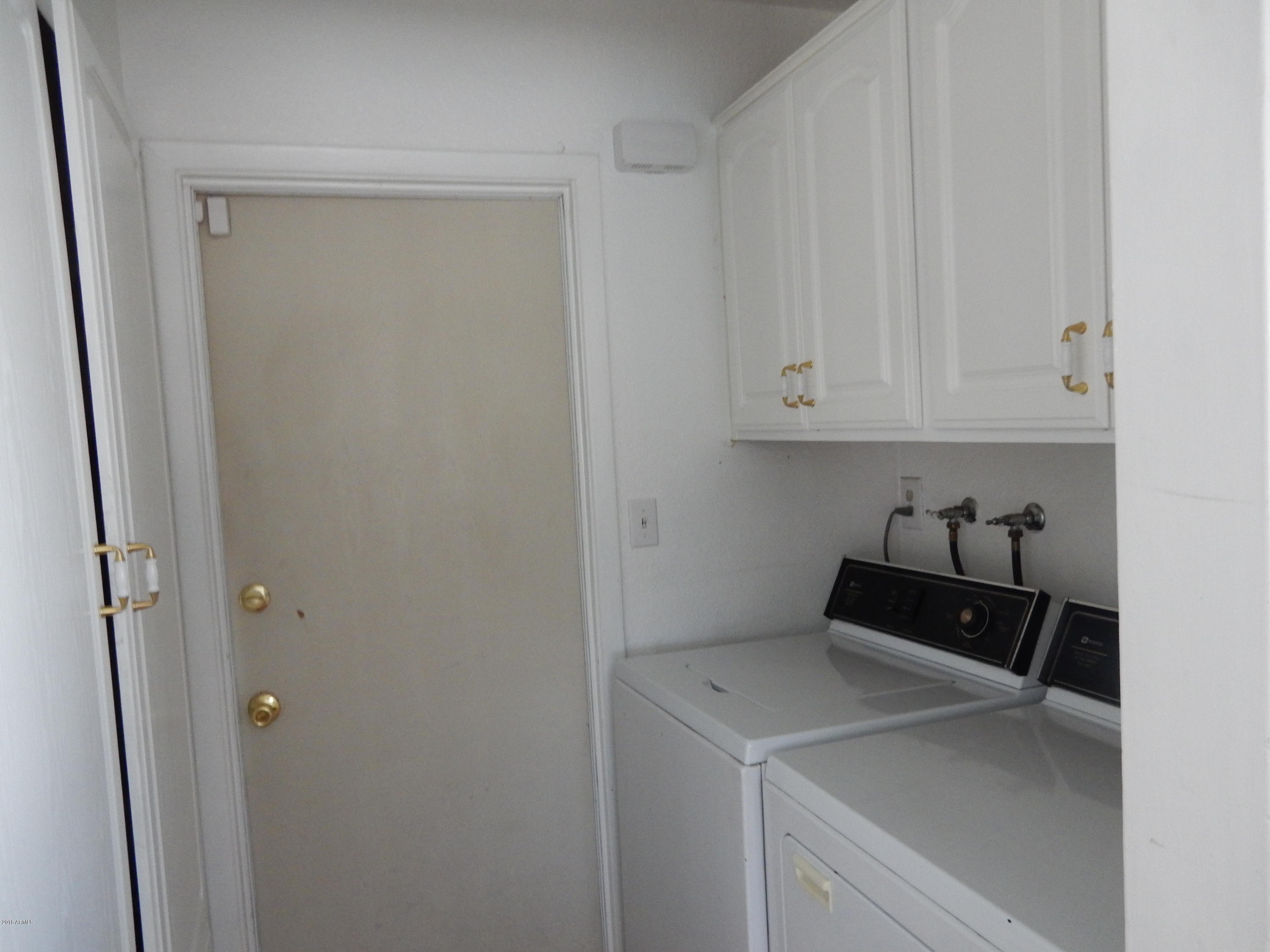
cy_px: 476
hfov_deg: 69.4
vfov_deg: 54.9
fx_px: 917
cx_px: 635
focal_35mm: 25
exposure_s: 1/8
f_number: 3.7
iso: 500
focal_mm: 4.5
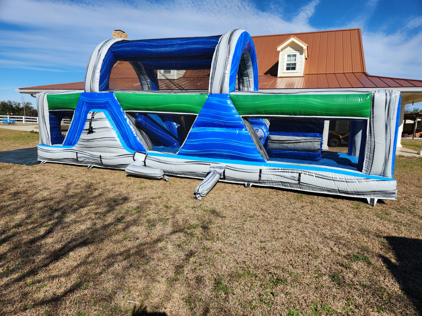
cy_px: 158
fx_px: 280
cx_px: 211
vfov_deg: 58.9
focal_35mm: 23
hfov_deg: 73.9
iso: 20
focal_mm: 5.4
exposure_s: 1/2240
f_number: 1.8
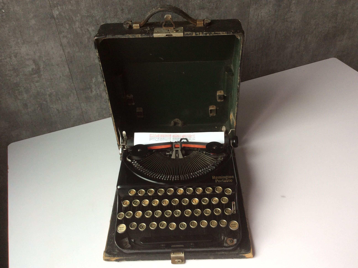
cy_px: 134
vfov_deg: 44.1
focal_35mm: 32
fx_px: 330
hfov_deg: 56.9
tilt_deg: -42.8
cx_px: 179
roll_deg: +5.1
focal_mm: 3.3
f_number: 2.4
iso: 50
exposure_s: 1/100
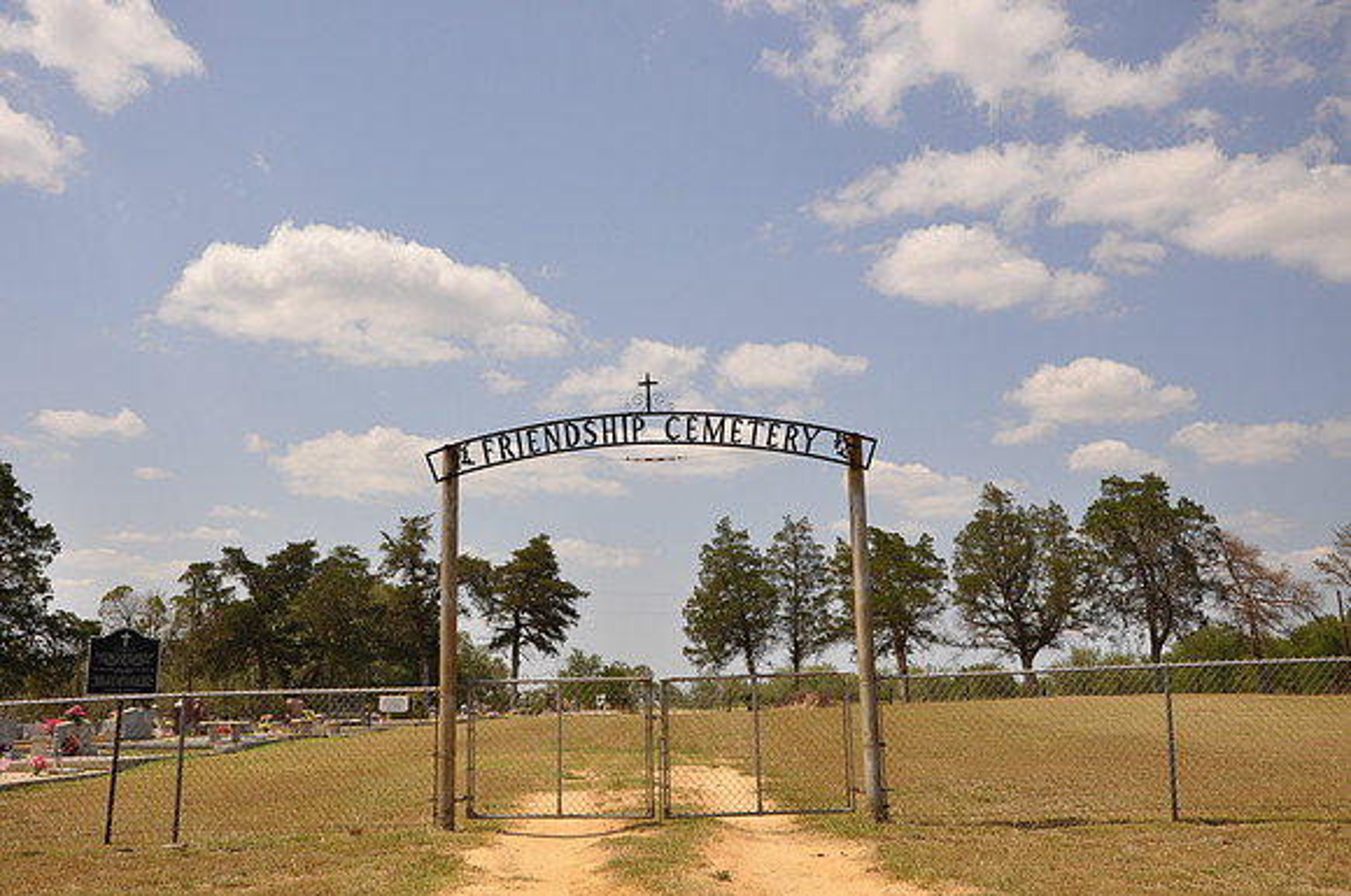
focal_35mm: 38
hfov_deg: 51.3
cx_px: 676
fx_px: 1405
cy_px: 448
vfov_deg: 35.4
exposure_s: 1/250
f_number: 8
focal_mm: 25
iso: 200
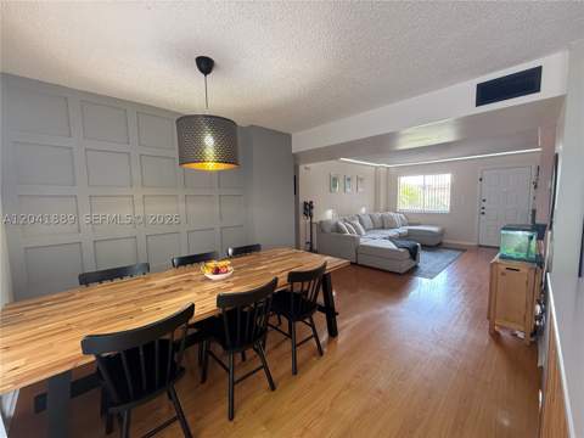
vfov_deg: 85.7
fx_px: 236
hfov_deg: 102.1
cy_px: 219
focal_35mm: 14
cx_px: 292
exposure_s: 1/60
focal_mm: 2.22
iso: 400
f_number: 2.2
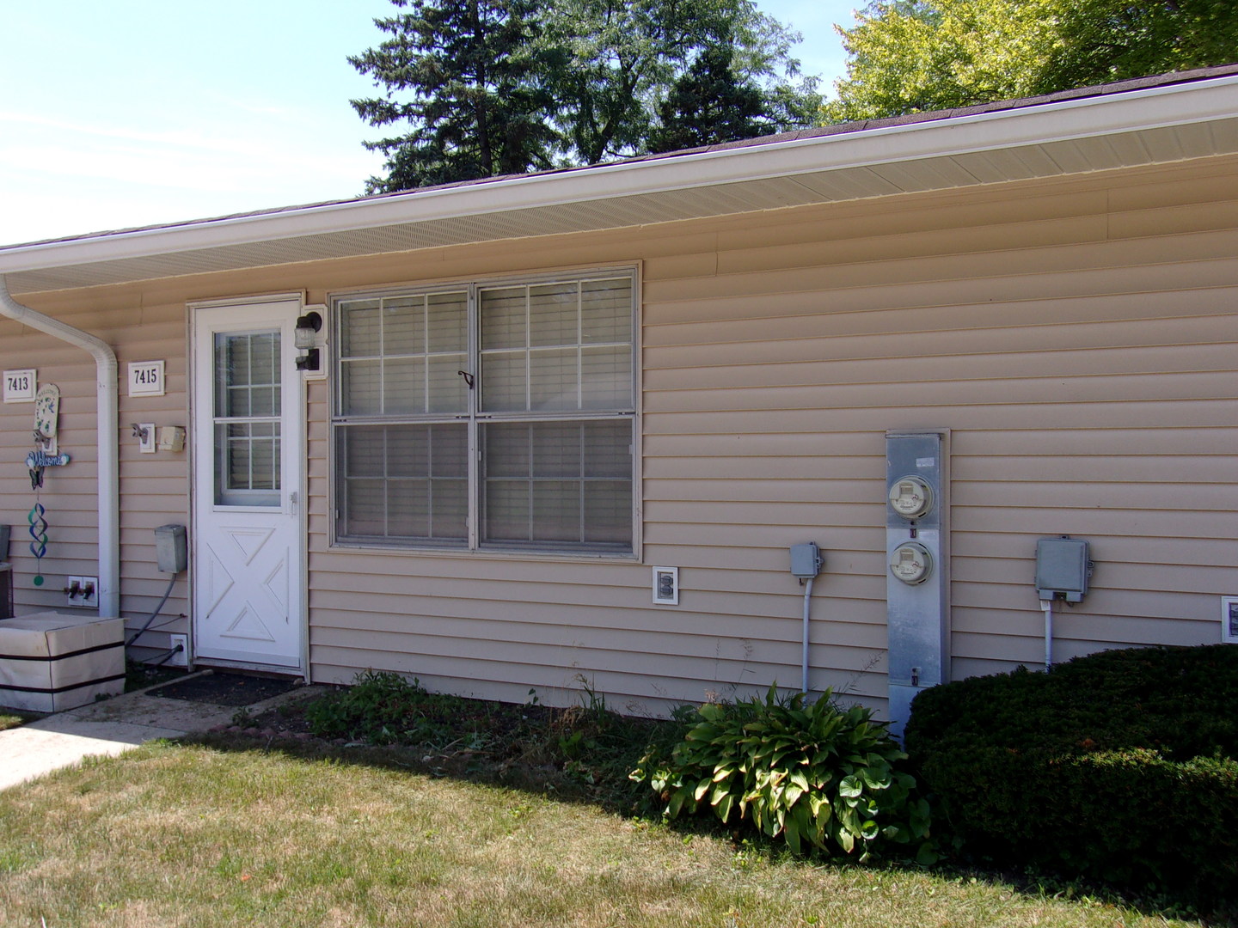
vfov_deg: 41.8
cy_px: 464
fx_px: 1216
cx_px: 619
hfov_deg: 54.0
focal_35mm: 34
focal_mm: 6.1
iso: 80
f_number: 11.6
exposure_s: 1/40
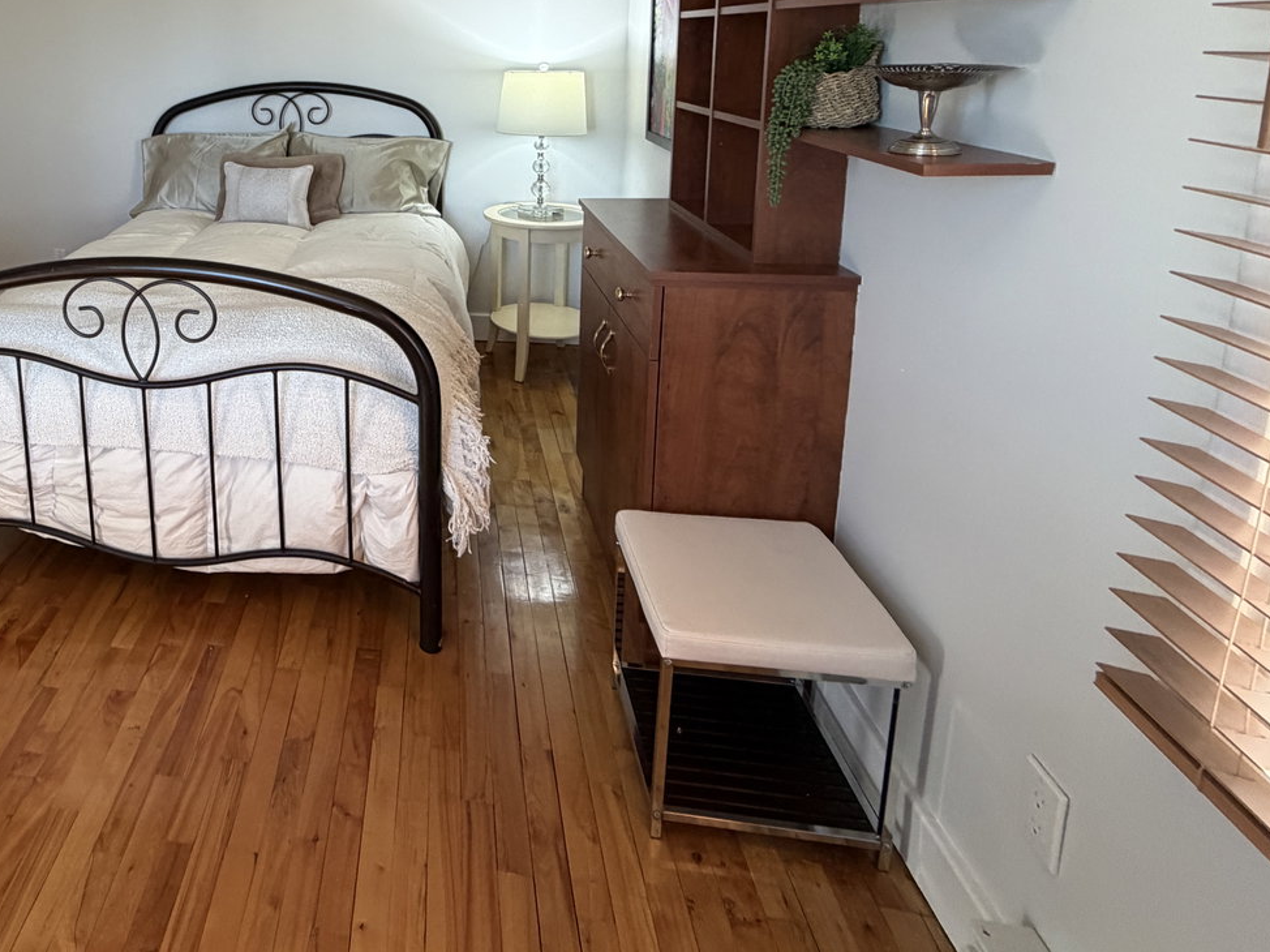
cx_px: 253
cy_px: 180
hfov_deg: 67.0
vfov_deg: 54.5
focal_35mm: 23
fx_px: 844
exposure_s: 1/120
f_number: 2.2
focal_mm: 2.22
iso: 320
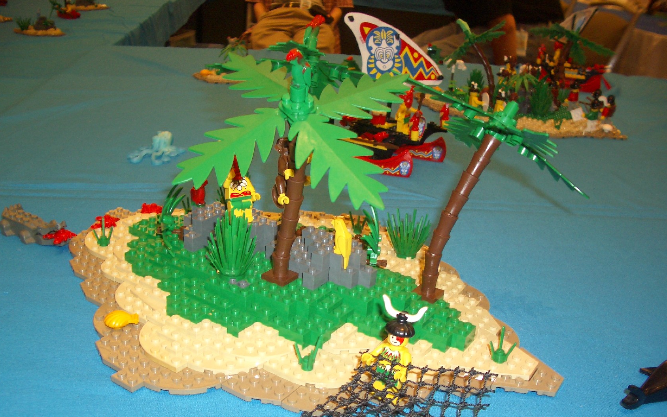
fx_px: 691
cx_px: 330
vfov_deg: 33.4
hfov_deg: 51.5
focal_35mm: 38
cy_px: 256
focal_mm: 5.8
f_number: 2.6
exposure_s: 1/60
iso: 100
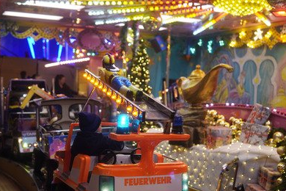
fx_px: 413
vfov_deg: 26.0
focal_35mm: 52
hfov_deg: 38.2
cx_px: 132
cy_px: 104
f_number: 1.4
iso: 100
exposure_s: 1/100
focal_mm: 30
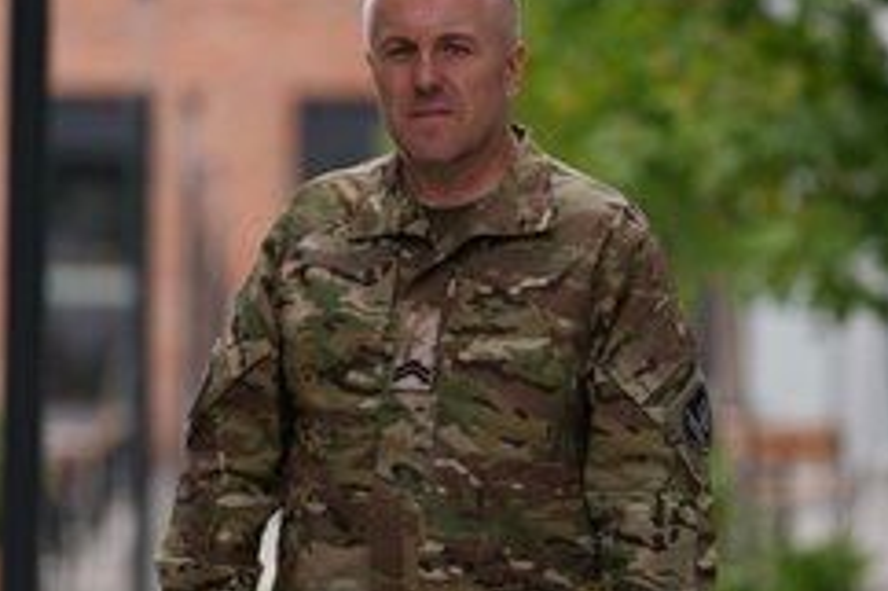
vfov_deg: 5.4
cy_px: 292
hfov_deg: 8.1
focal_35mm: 255
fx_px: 6286
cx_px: 415
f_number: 2.8
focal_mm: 154
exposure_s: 1/3200
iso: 320
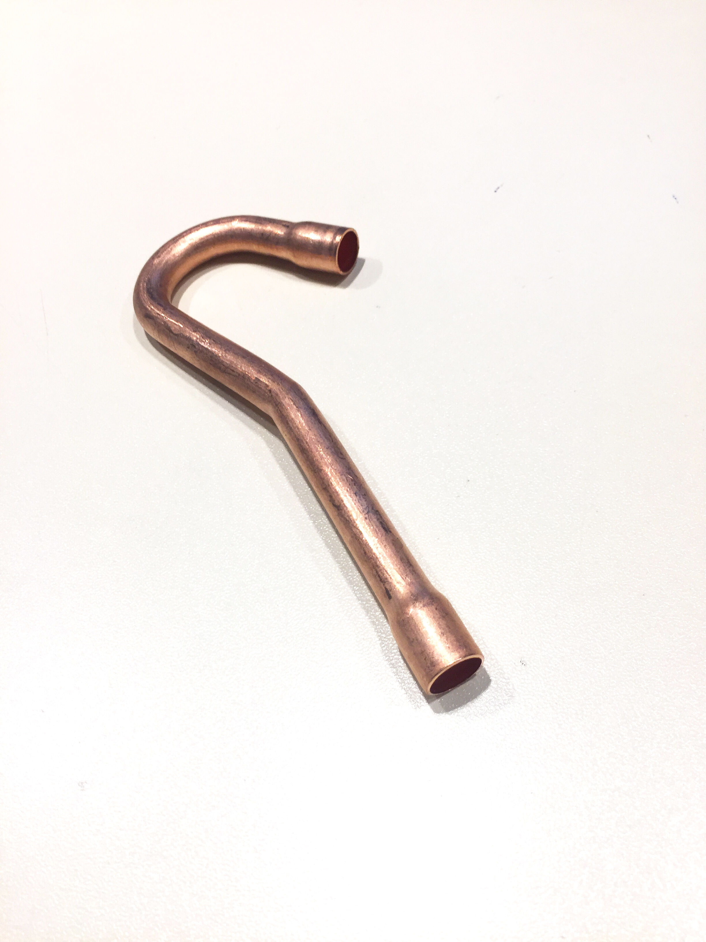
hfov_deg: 48.2
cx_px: 353
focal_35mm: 29
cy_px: 471
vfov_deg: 61.7
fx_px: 789
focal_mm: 4.15
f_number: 2.2
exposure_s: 1/100
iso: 50
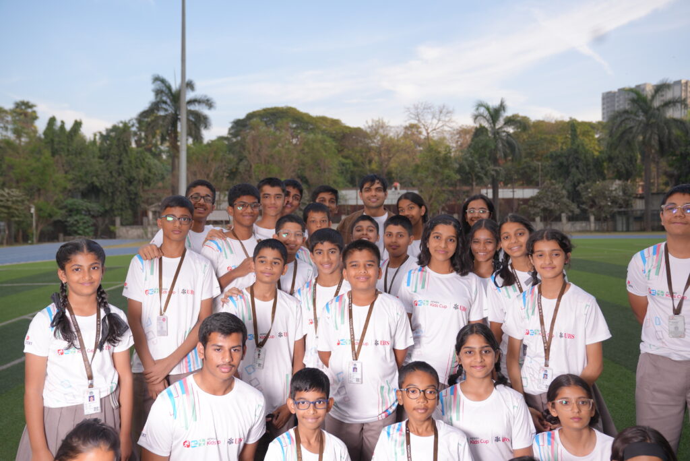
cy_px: 230
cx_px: 345
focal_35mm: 31
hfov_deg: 60.3
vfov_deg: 42.4
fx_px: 594
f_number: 3.5
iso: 80
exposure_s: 1/320
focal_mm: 31
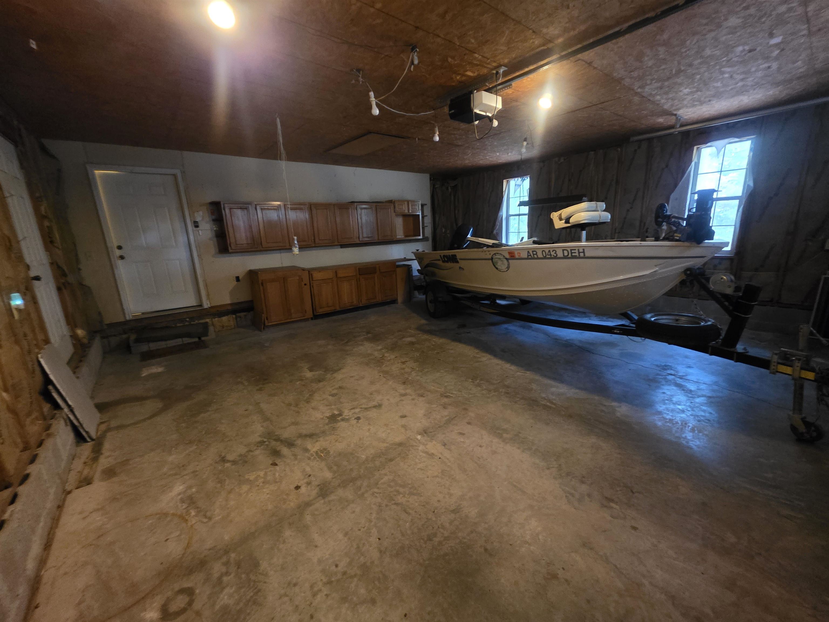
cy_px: 311
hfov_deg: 106.2
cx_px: 414
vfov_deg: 89.9
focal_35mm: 13
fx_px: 311
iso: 1000
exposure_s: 1/24
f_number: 1.9
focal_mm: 2.2
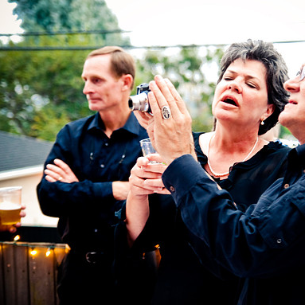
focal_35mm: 85
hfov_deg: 20.3
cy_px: 154
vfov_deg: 20.4
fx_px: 847
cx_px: 211
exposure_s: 1/8
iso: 500
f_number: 2.8
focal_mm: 44
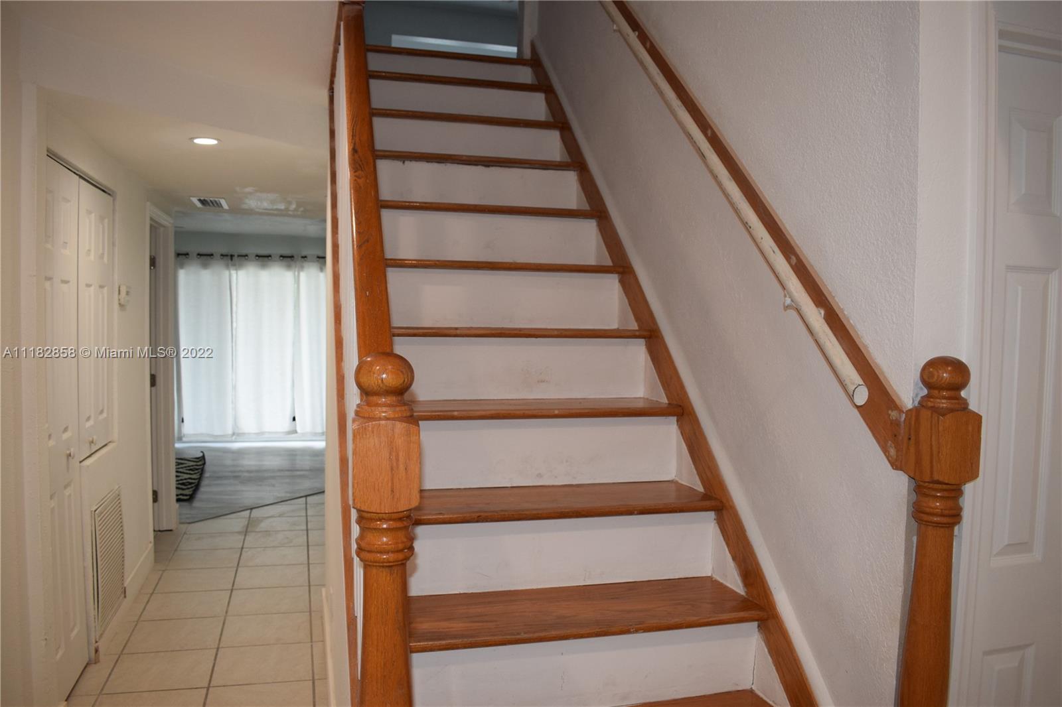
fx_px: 796
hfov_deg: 67.4
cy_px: 354
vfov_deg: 47.9
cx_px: 531
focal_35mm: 27
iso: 800
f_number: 5.6
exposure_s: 1/125
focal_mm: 18
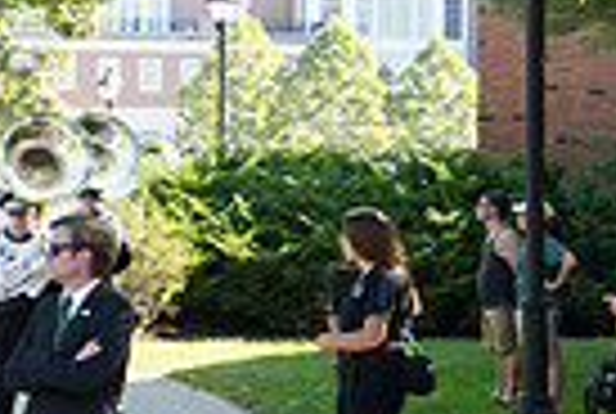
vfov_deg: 8.2
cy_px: 205
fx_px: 2898
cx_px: -553
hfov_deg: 11.2
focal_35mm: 169
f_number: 9
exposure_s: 1/25
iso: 125
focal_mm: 40
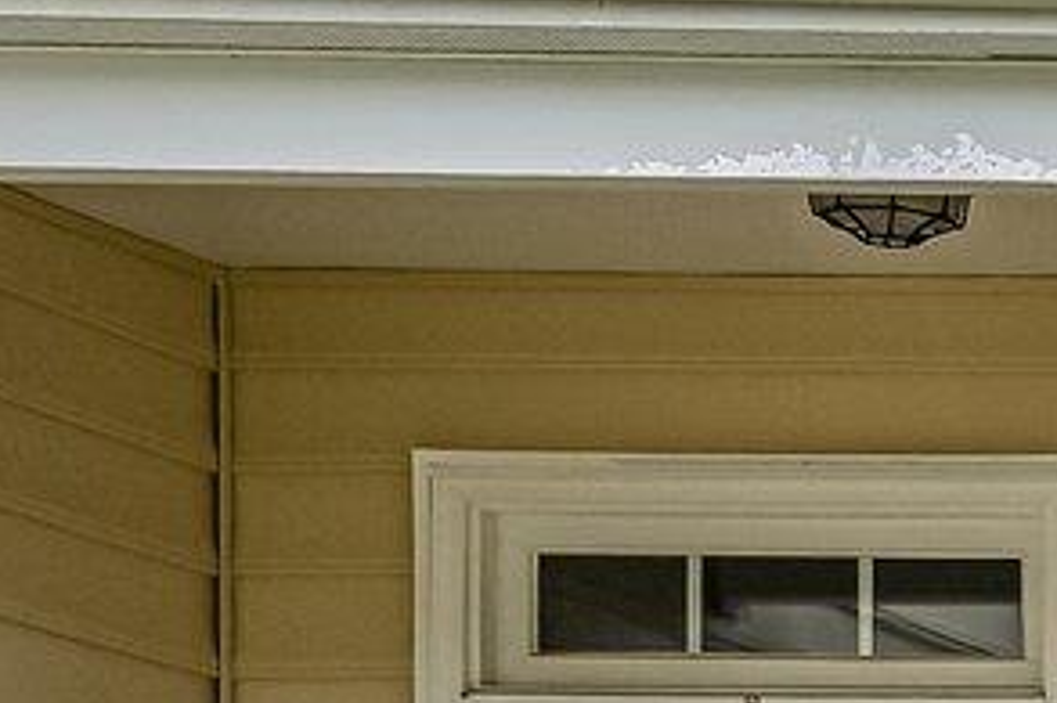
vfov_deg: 6.3
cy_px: 1451
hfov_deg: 8.1
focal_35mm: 210
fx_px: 6162
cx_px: 3395
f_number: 8
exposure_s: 1/60
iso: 100
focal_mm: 30
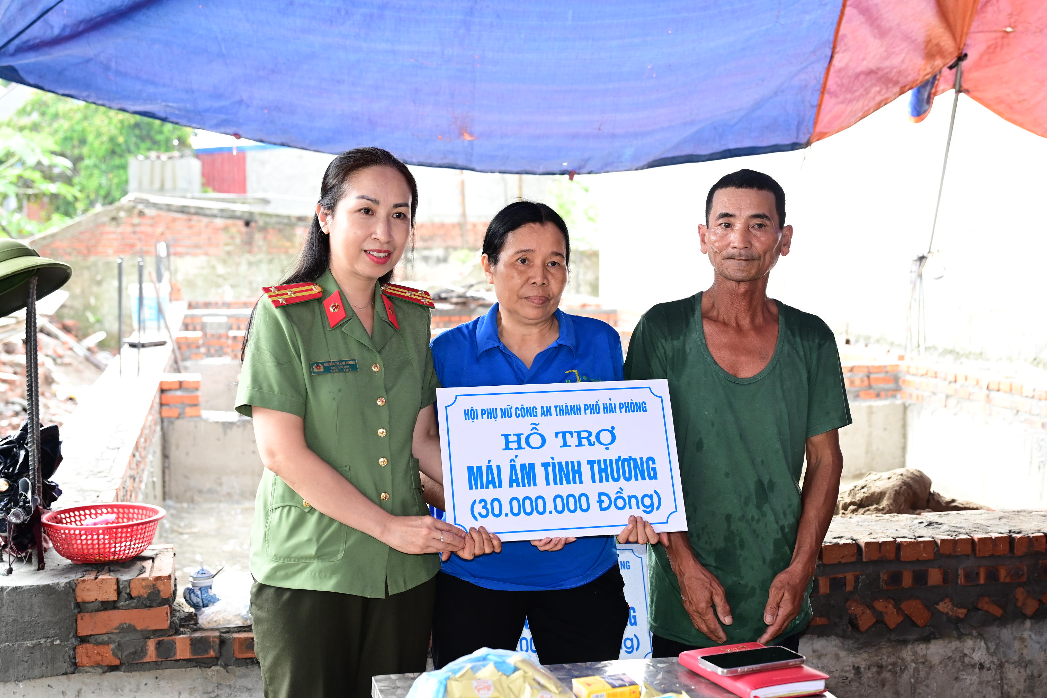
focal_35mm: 45
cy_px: 349
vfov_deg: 29.9
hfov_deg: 43.6
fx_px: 1309
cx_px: 524
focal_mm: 45
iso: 1000
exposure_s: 1/100
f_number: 4
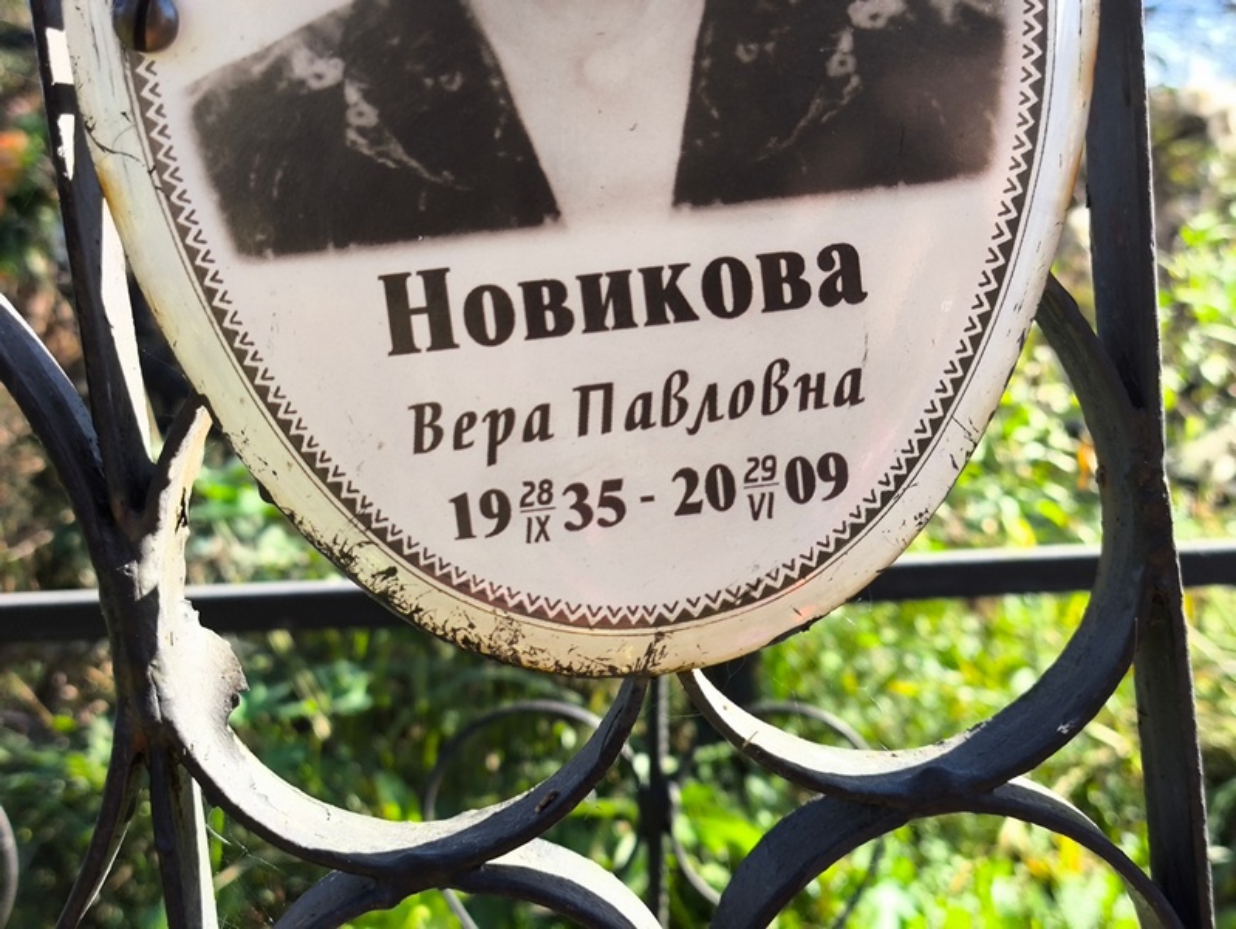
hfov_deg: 38.2
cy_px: 464
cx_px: 618
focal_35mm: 50
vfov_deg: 29.1
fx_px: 1786
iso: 50
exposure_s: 1/233
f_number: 1.7
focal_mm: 4.71
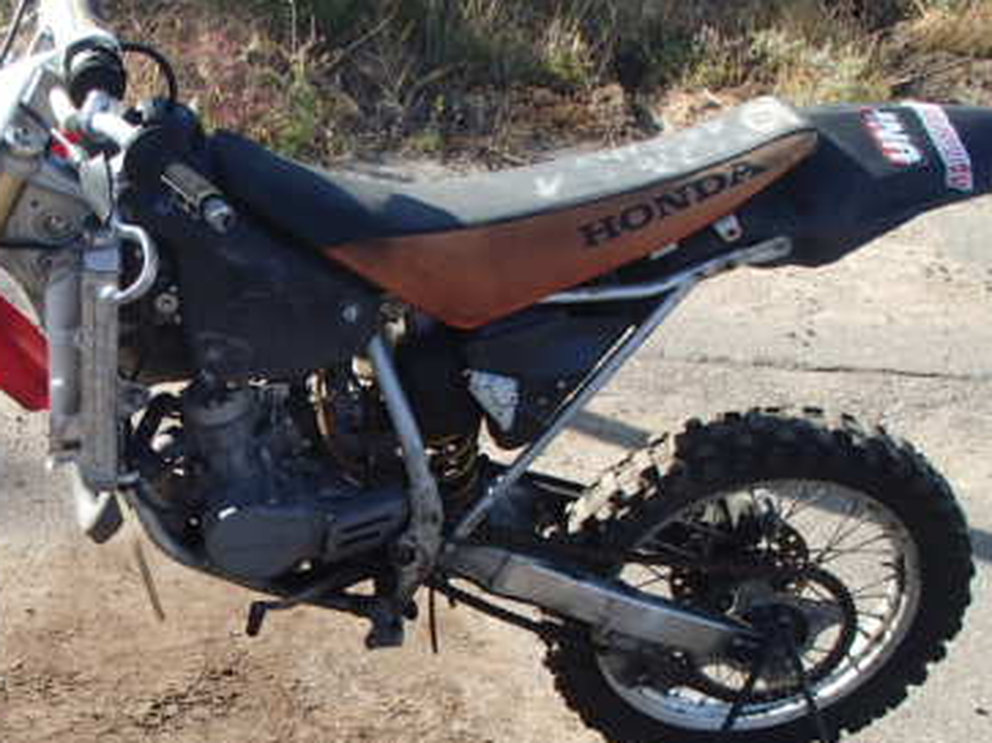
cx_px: 271
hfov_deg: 31.7
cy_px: 522
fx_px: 1719
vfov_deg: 24.2
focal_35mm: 60
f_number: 4.4
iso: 100
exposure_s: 1/250
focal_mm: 6.07
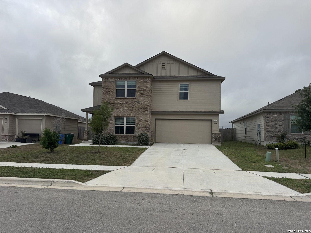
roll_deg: -1.9
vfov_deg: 56.8
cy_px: 116
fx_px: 216
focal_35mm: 24
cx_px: 156
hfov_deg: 71.6
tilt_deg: +3.5
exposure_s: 1/2105
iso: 80
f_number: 1.78
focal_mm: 6.76
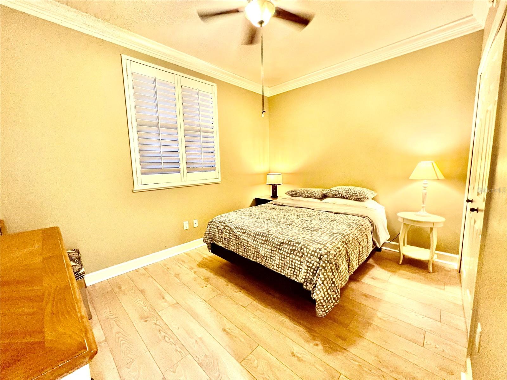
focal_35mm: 13
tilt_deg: -7.1
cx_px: 254
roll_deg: +1.2
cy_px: 190
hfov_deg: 106.2
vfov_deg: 89.9
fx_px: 190
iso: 400
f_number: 1.8
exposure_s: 1/60
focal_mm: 1.57
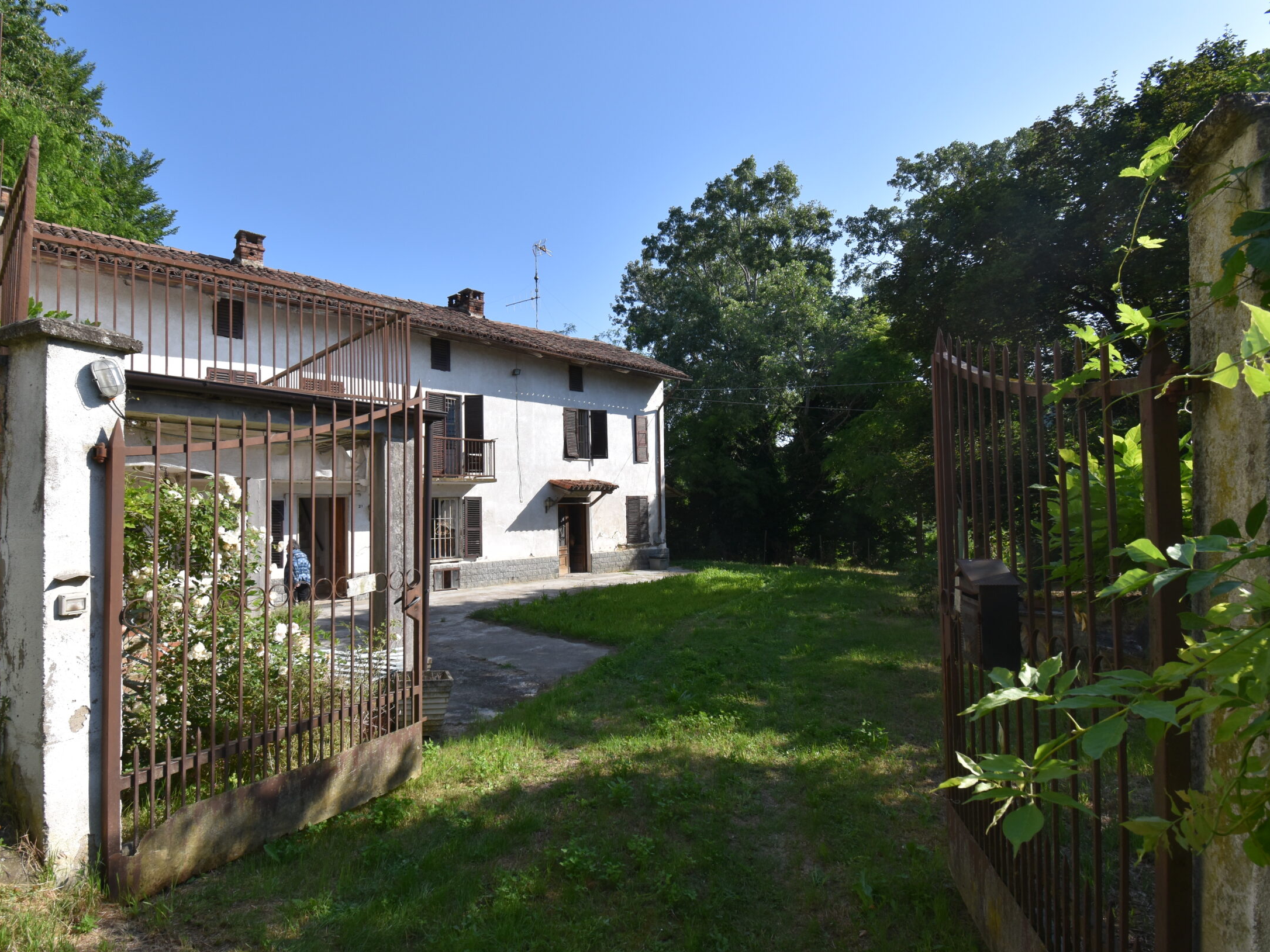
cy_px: 488
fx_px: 624
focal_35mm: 17
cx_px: 600
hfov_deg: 90.9
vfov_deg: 74.7
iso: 200
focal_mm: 10
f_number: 9
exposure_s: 1/320
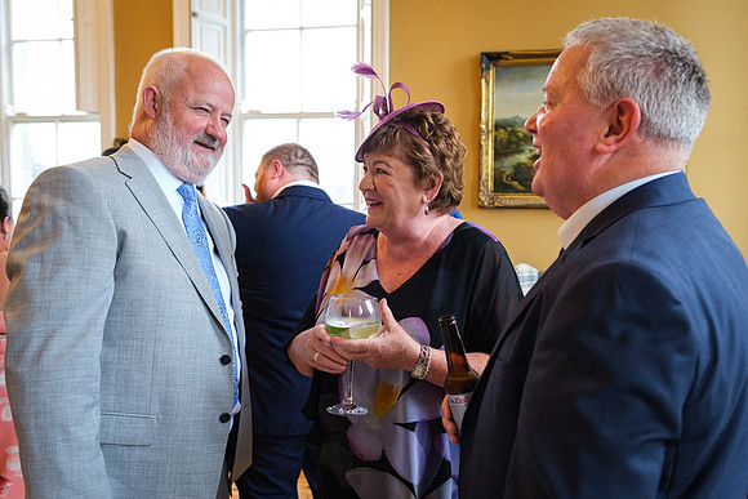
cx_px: 416
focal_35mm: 31
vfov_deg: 42.7
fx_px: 638
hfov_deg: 60.6
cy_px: 255
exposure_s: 1/160
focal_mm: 16
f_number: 2.5
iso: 2500
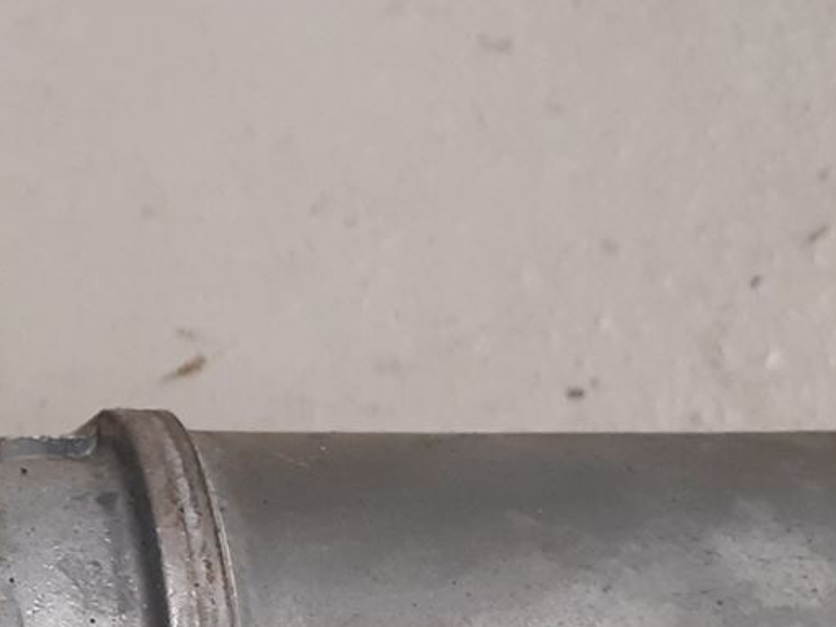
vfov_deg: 14.2
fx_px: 2512
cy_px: 460
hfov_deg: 17.9
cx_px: -189
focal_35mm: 104
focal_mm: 3.93
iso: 125
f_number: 1.7
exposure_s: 1/50
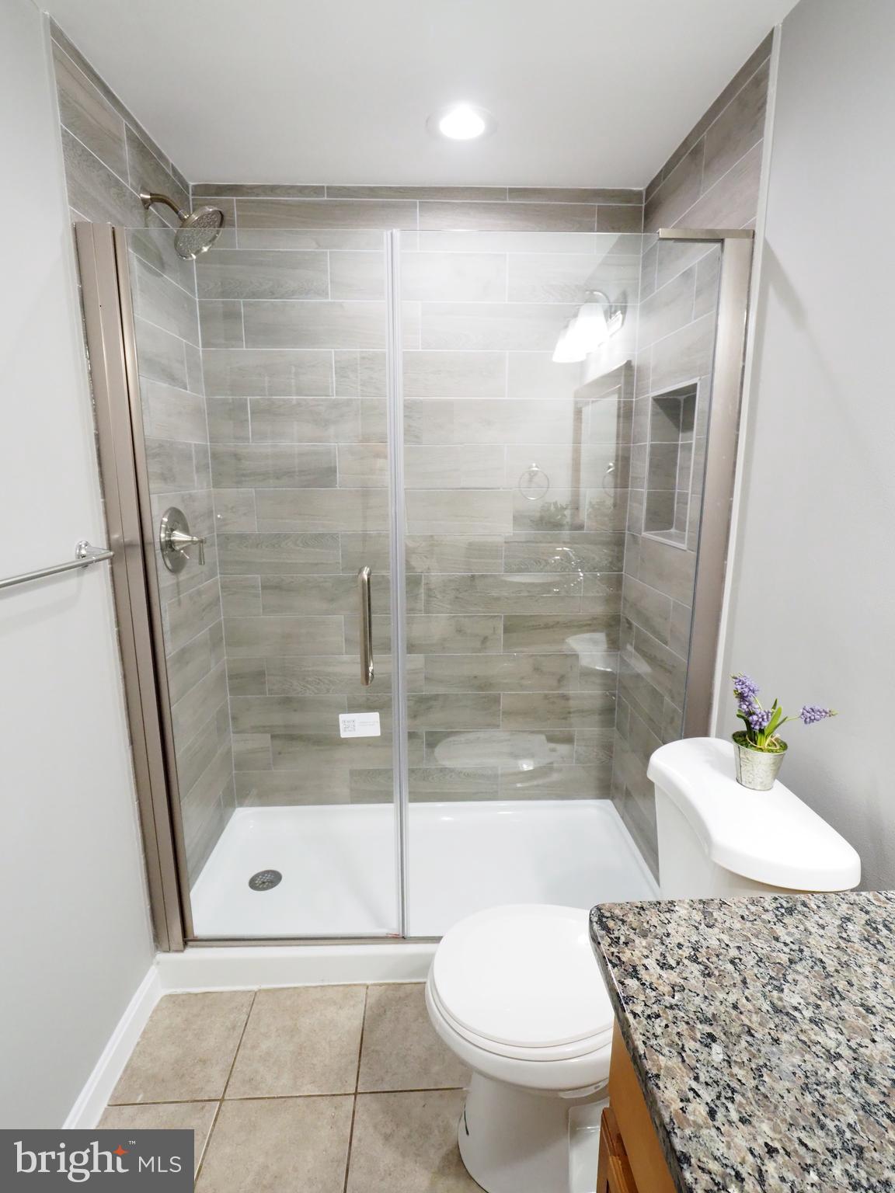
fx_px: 552
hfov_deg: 78.1
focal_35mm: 16
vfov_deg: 94.5
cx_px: 448
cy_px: 596
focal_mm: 8
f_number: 5
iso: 2500
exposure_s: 1/60
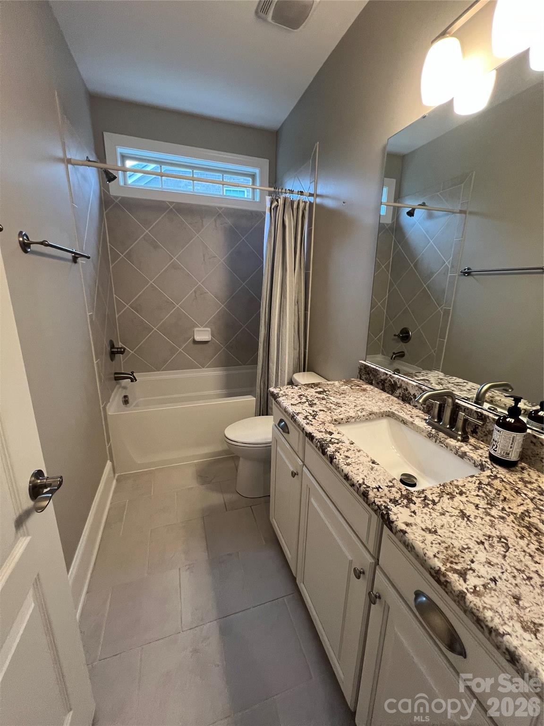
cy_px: 363
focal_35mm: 13
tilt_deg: -14.4
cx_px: 272
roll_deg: -1.3
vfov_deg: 106.2
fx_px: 272
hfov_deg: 89.9
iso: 250
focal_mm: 1.57
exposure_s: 1/120
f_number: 1.8
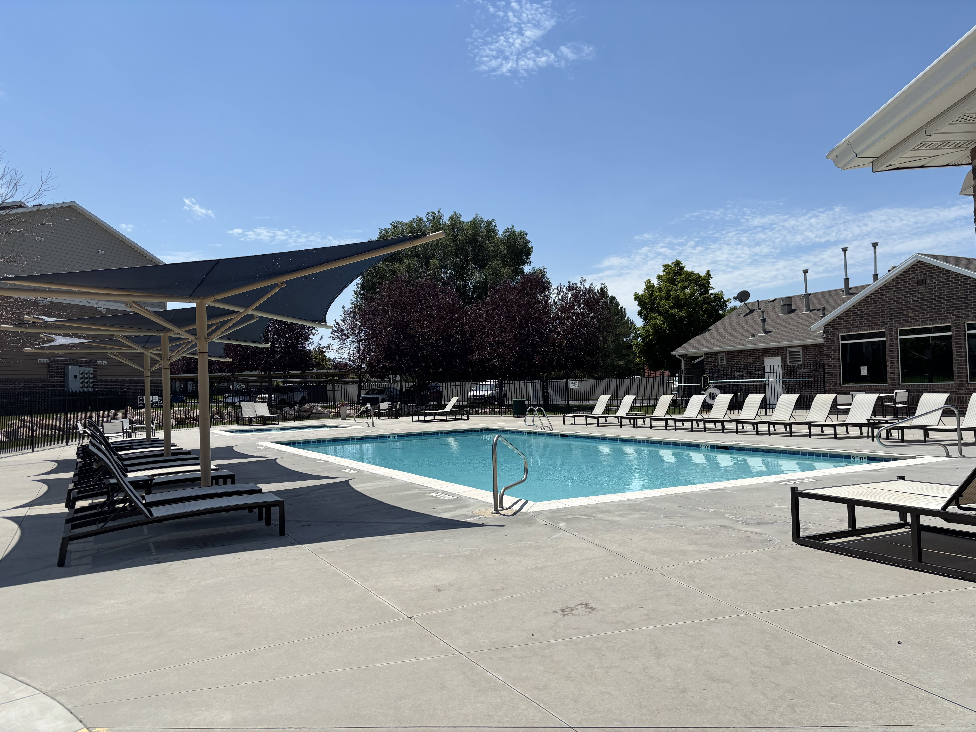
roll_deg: +2.4
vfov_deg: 53.1
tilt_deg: +2.4
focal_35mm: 26
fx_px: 733
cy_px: 366
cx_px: 488
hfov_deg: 67.3
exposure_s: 1/5952
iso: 50
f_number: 1.6
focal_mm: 5.96
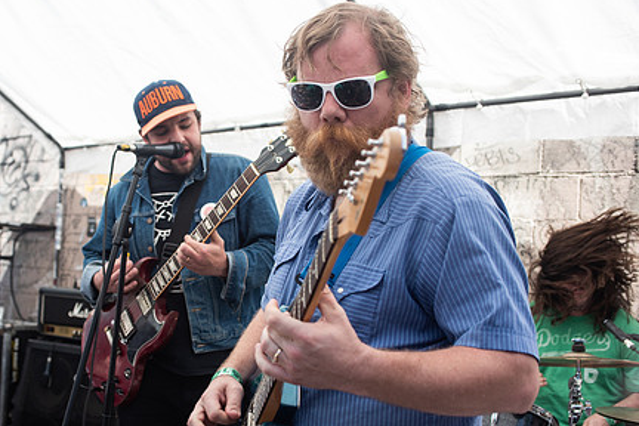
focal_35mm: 47
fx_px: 834
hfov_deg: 41.4
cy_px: 255
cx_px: 216
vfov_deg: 28.6
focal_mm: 35
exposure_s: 1/640
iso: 320
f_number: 4
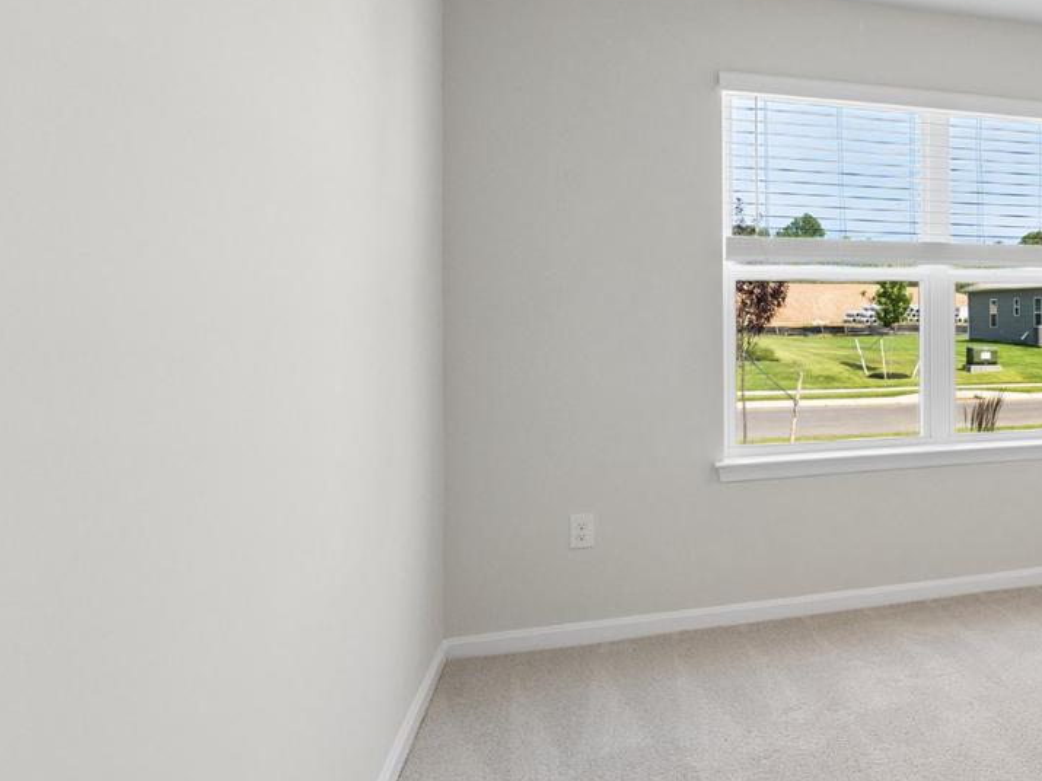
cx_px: 1046
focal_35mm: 32
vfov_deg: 43.9
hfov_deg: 47.1
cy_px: 305
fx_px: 962
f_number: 8
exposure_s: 1/80
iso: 400
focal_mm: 11
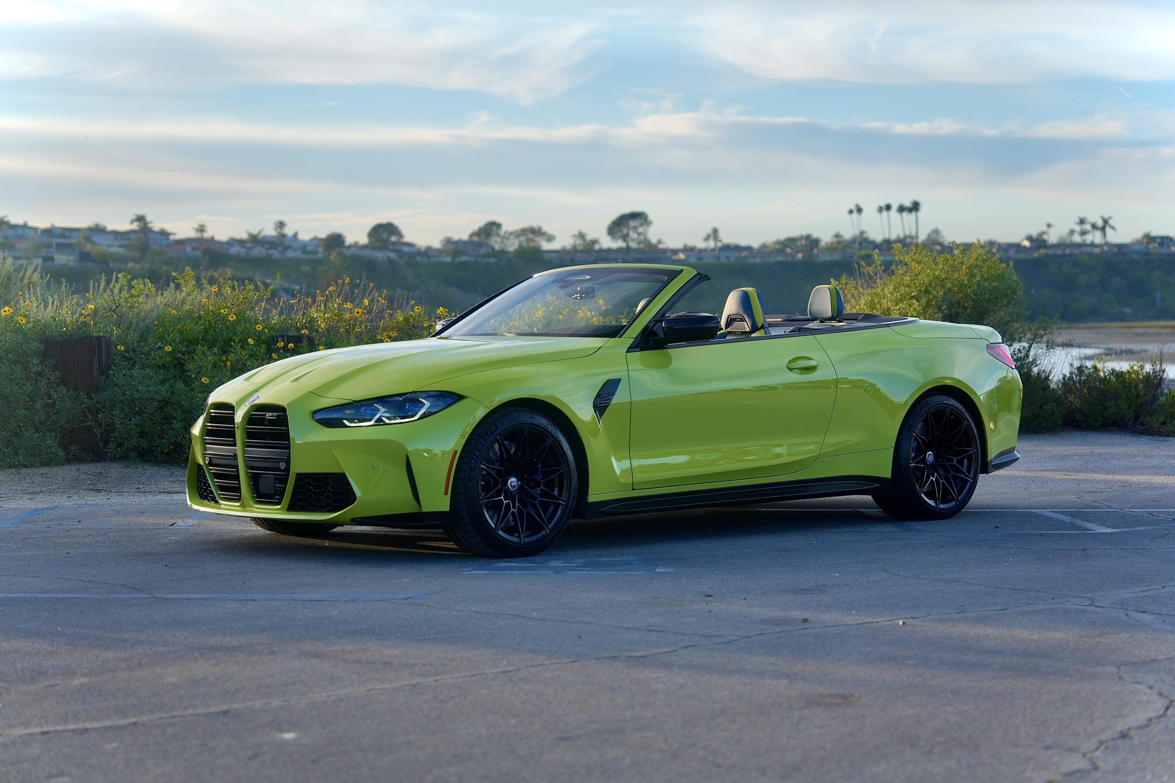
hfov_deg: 29.7
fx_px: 2219
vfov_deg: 20.0
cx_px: 588
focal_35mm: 68
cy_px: 392
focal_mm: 68
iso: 320
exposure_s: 1/80
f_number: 2.8
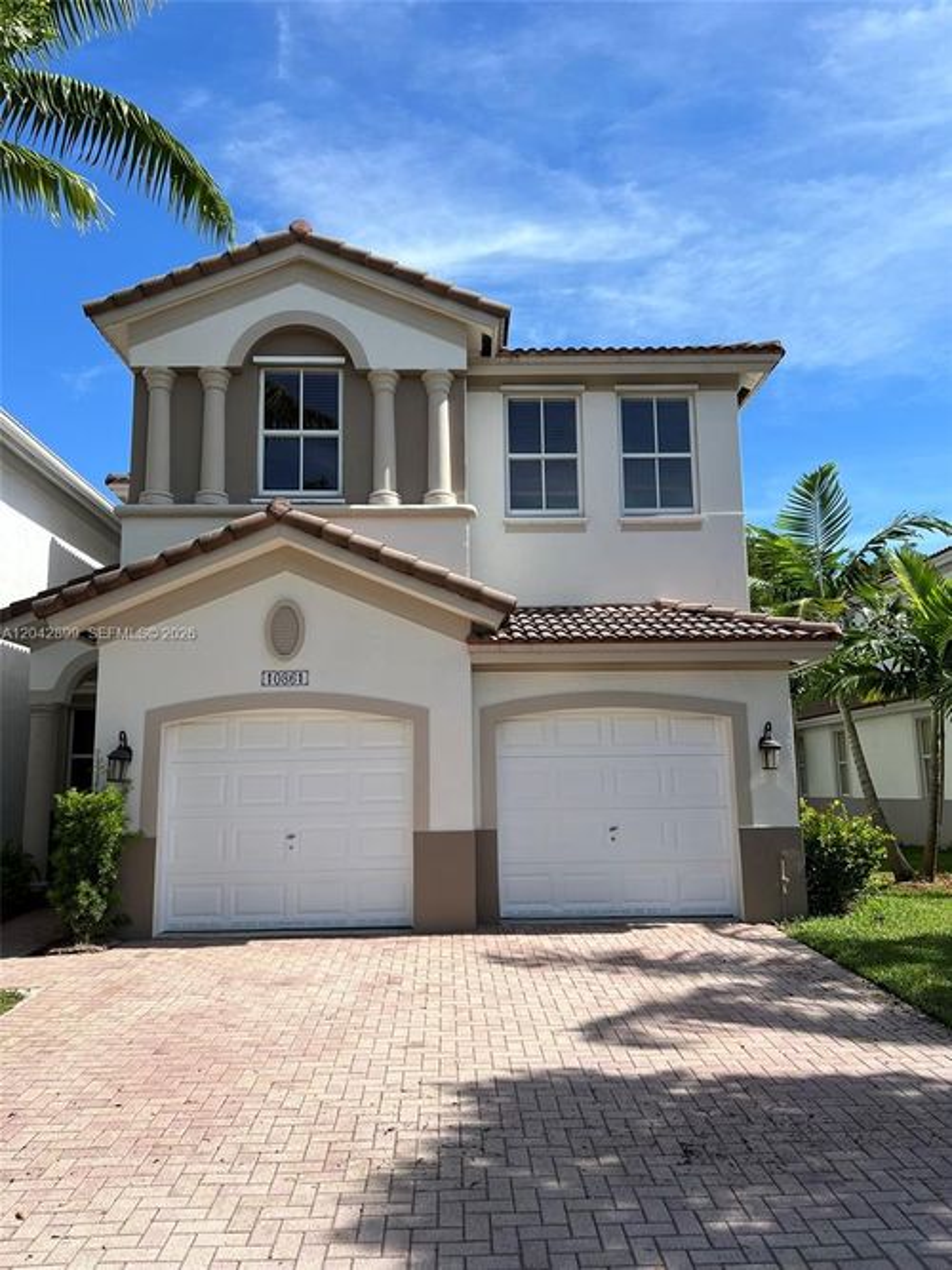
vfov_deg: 67.3
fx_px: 954
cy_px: 635
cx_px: 476
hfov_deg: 53.0
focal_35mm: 26
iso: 50
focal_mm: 5.7
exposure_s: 1/4115
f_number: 1.5
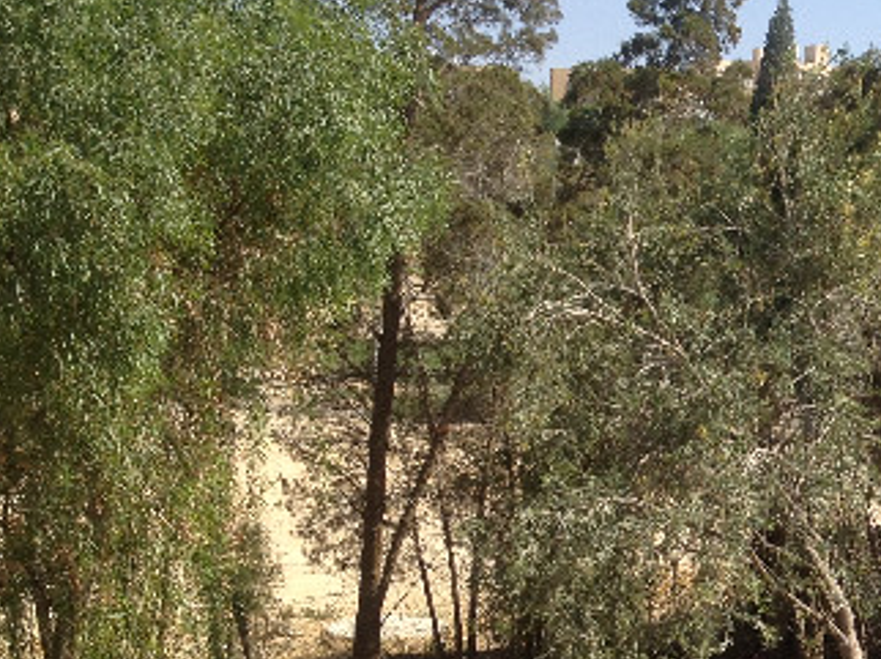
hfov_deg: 21.1
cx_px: 1031
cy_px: 476
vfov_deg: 16.9
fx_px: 2213
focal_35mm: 87
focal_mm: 4.28
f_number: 2.4
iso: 50
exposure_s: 1/1534
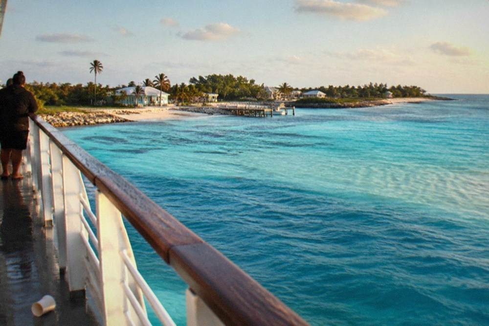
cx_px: 244
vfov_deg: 37.8
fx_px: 475
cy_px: 163
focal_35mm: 35
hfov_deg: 54.5
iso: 500
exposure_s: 1/1600
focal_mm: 35
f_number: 4.5
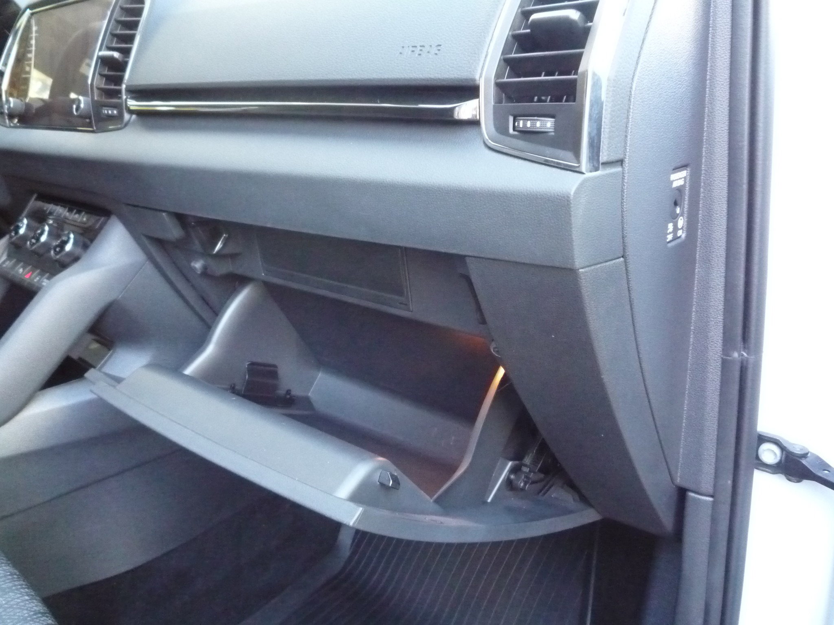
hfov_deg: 60.0
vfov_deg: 46.8
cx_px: 417
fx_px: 723
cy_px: 312
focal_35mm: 30
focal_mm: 5.2
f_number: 3.3
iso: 800
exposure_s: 1/20
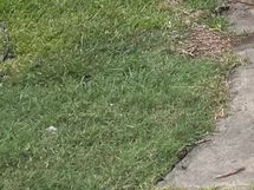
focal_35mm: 124
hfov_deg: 13.2
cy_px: -191
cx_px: 540
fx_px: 909
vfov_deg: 10.9
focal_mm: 4.2
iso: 32
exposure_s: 1/596
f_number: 1.6
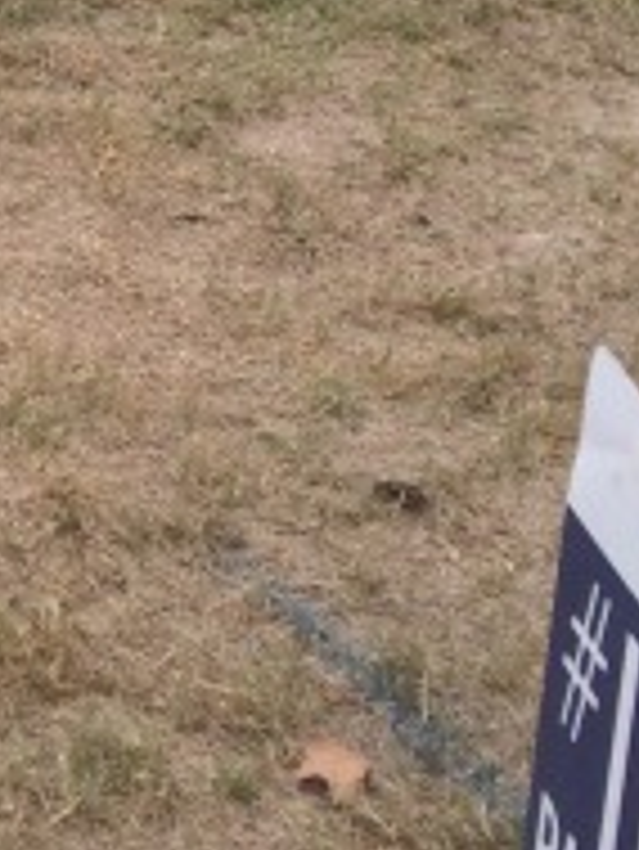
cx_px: -549
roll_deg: +1.9
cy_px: -794
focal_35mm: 131
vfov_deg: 13.2
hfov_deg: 10.6
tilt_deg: -10.9
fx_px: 3221
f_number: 2.2
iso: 32
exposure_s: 1/789
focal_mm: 4.15
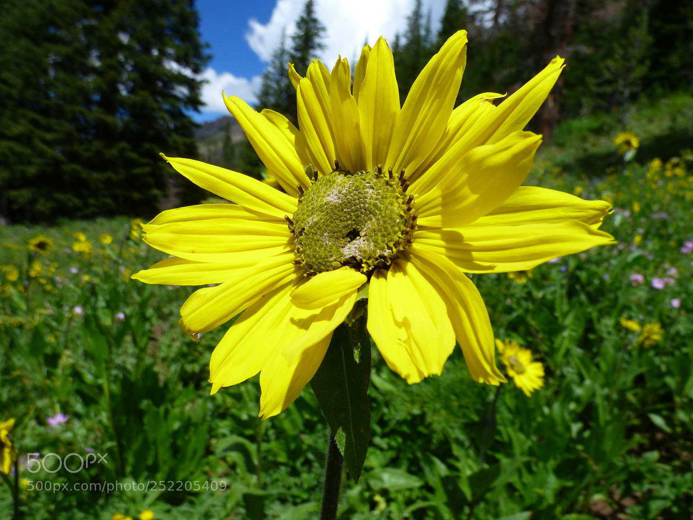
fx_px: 400
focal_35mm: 20
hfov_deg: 81.7
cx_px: 346
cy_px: 260
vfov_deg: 66.0
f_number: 3.5
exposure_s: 1/1600
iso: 100
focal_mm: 3.58
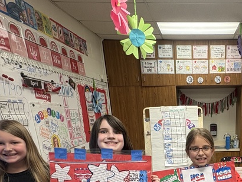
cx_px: 205
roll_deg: +1.2
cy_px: 191
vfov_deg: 35.7
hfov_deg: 48.6
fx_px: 245
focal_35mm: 35
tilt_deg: -18.9
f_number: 2.2
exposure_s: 1/120
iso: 200
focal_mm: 2.22
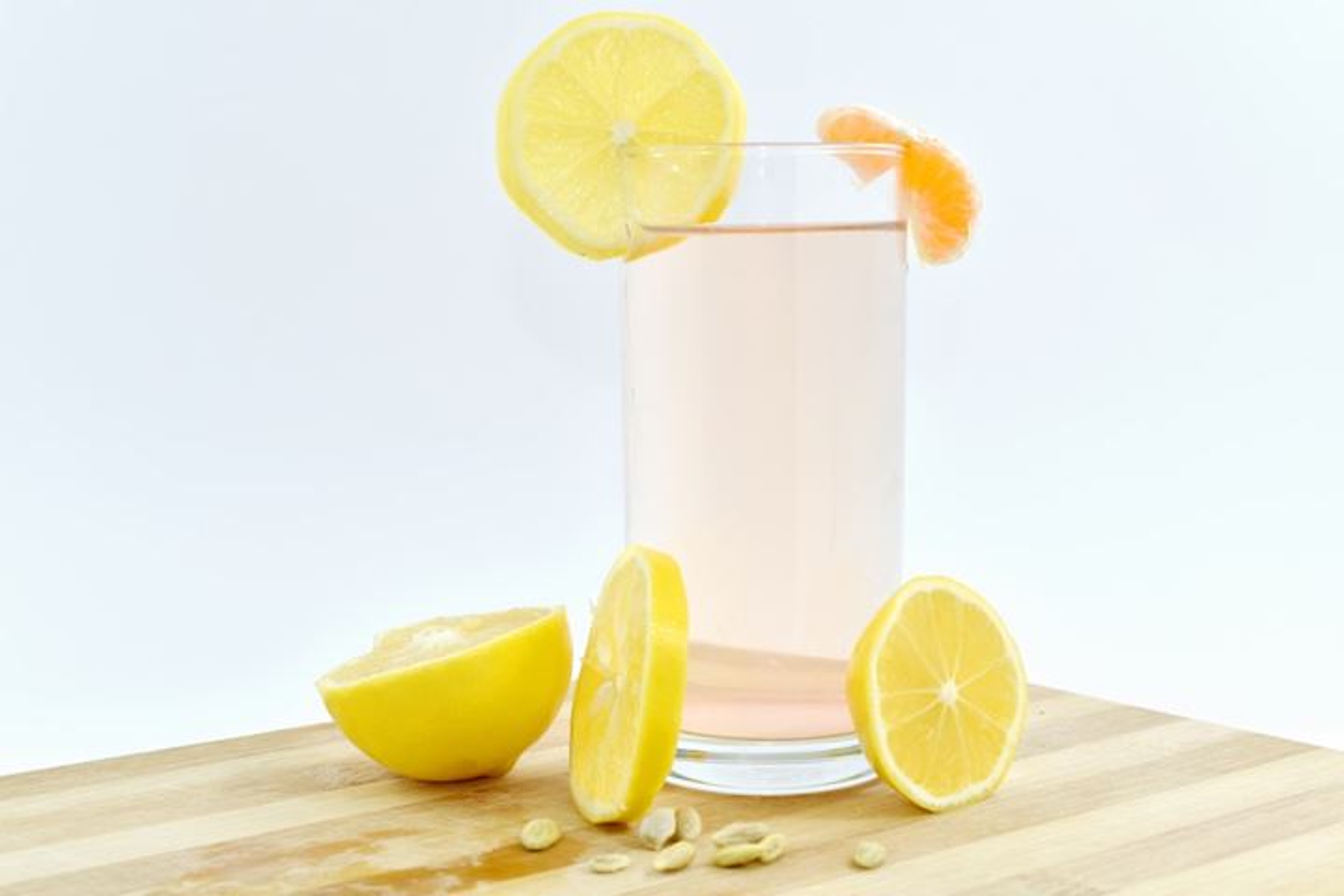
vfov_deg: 23.8
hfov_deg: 35.1
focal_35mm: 57
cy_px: 448
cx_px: 672
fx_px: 2128
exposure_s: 1/100
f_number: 9
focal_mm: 38
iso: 100
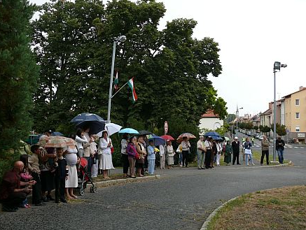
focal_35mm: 36
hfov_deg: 51.3
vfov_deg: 39.7
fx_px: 319
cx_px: 149
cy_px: 116
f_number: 2.8
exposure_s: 1/250
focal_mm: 7.4
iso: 100
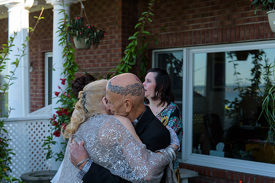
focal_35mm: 60
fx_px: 458
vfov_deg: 22.6
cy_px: 104
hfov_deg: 33.4
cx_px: 120
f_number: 4
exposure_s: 1/250
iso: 200
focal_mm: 52
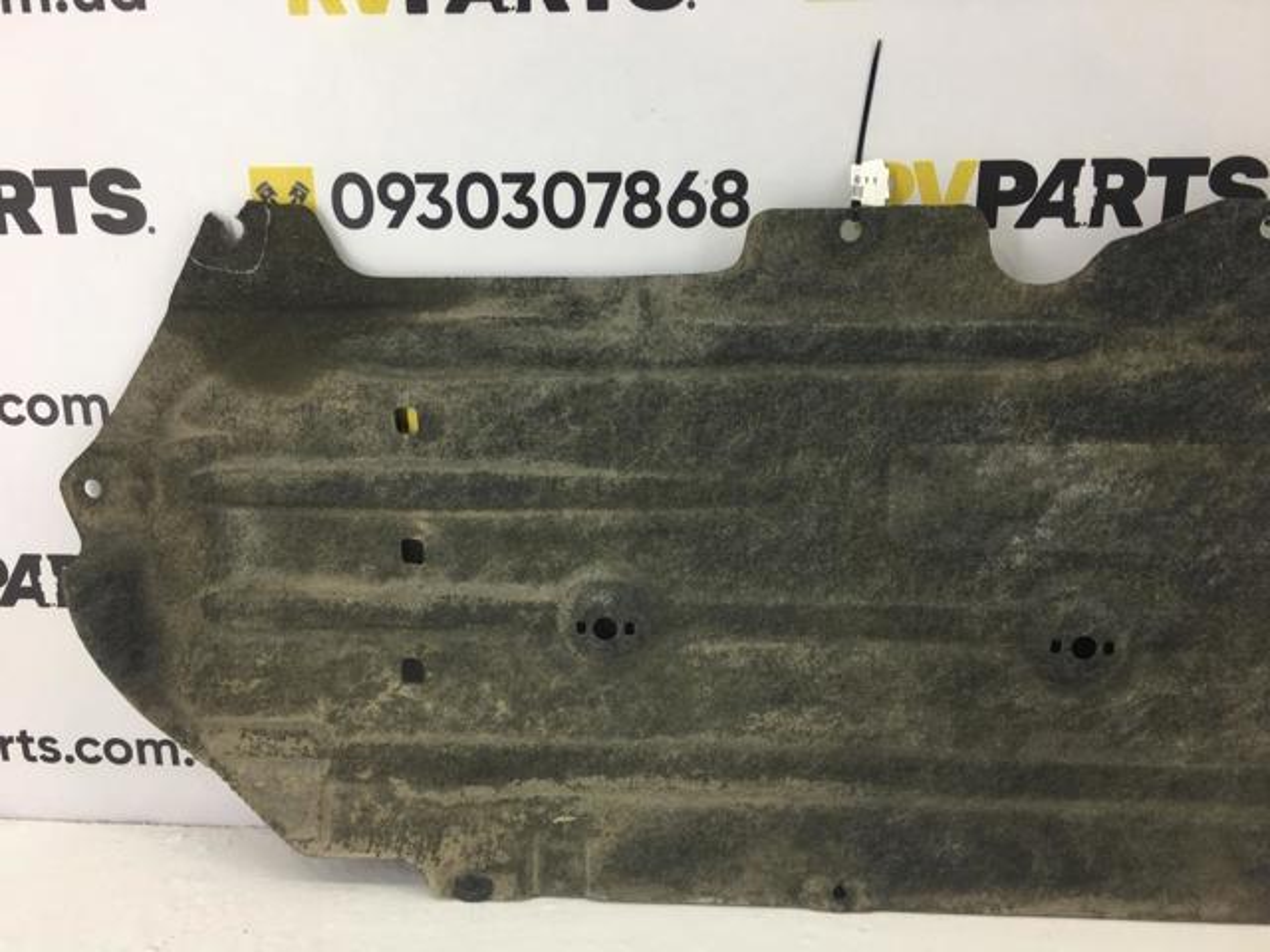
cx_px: 635
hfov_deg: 61.7
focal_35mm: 29
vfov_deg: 48.2
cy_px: 476
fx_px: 1064
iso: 32
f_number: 2.2
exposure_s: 1/50
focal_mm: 4.15
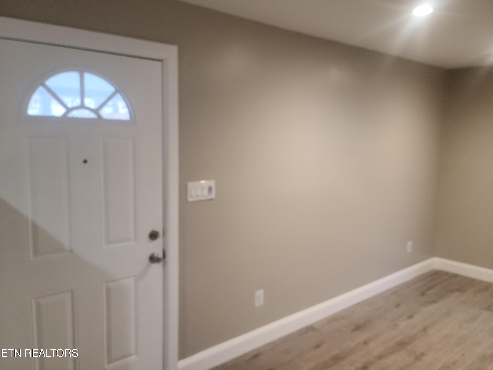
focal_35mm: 28
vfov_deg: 49.7
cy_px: 185
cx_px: 246
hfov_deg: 63.4
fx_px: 399
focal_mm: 5.9
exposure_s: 1/40
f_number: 2
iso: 250
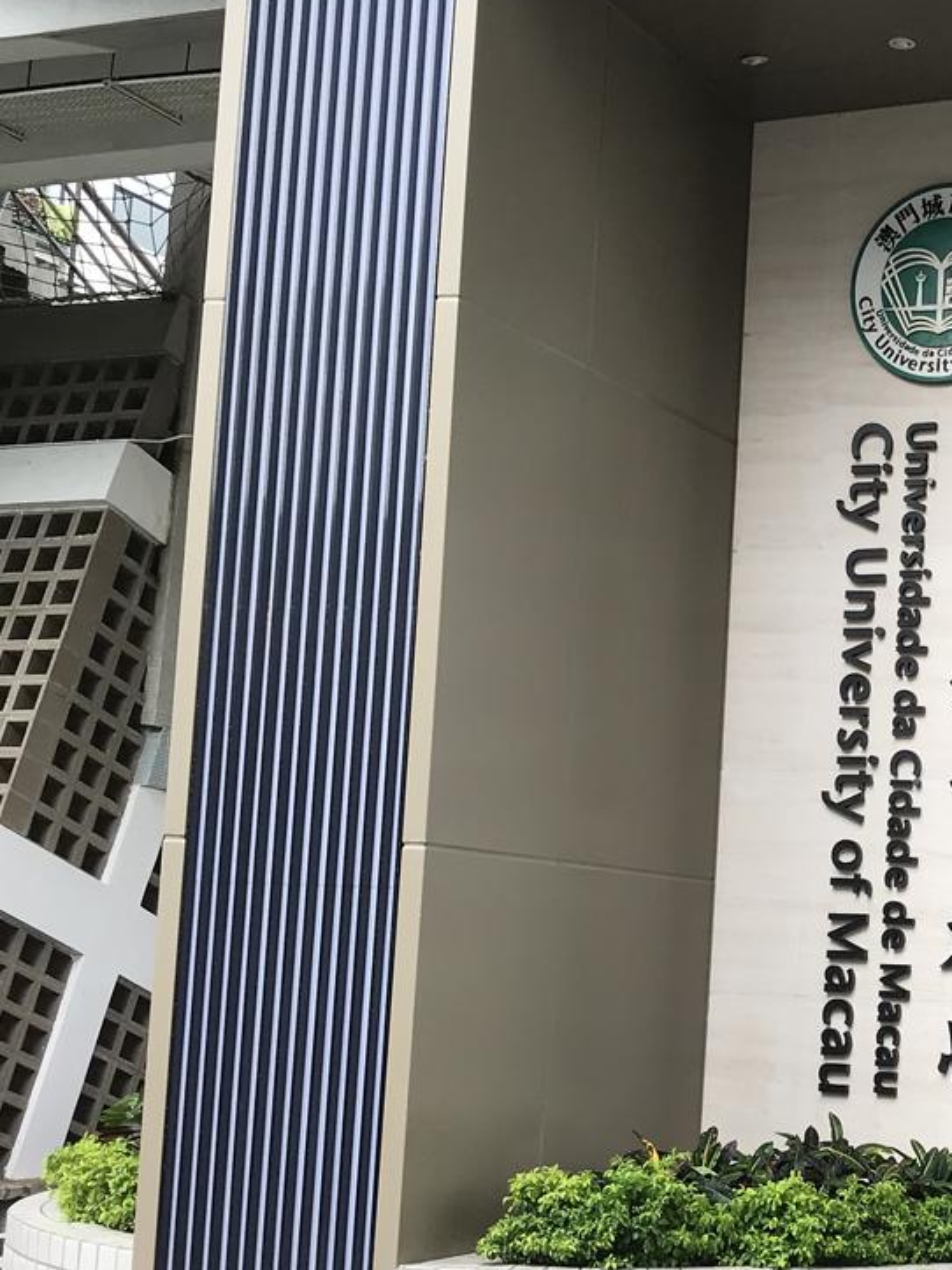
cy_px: 796
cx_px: 970
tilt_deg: +5.6
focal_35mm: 62
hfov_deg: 22.6
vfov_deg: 31.1
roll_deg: -2.6
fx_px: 2274
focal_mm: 3.99
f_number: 1.8
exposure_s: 1/319
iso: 20
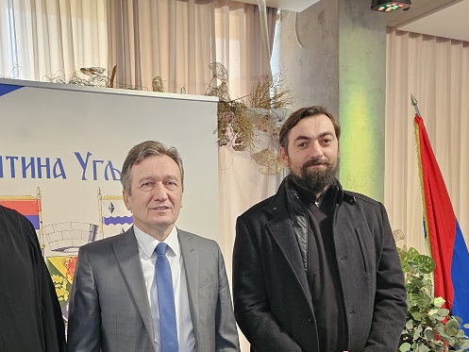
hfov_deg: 49.3
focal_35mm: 37
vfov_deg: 37.6
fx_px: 501
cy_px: 271
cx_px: 159
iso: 320
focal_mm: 6.3
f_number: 1.7
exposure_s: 1/30
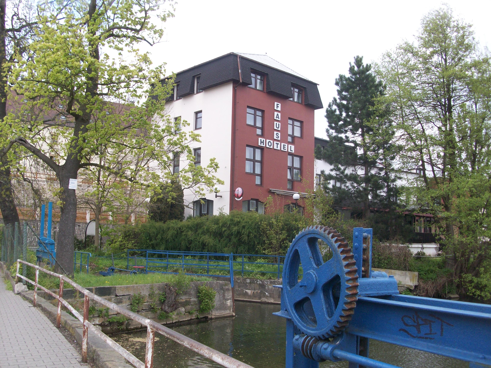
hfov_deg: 54.0
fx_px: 482
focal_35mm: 34
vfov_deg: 41.8
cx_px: 246
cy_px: 184
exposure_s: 1/287
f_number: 2.8
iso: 64
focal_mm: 5.7
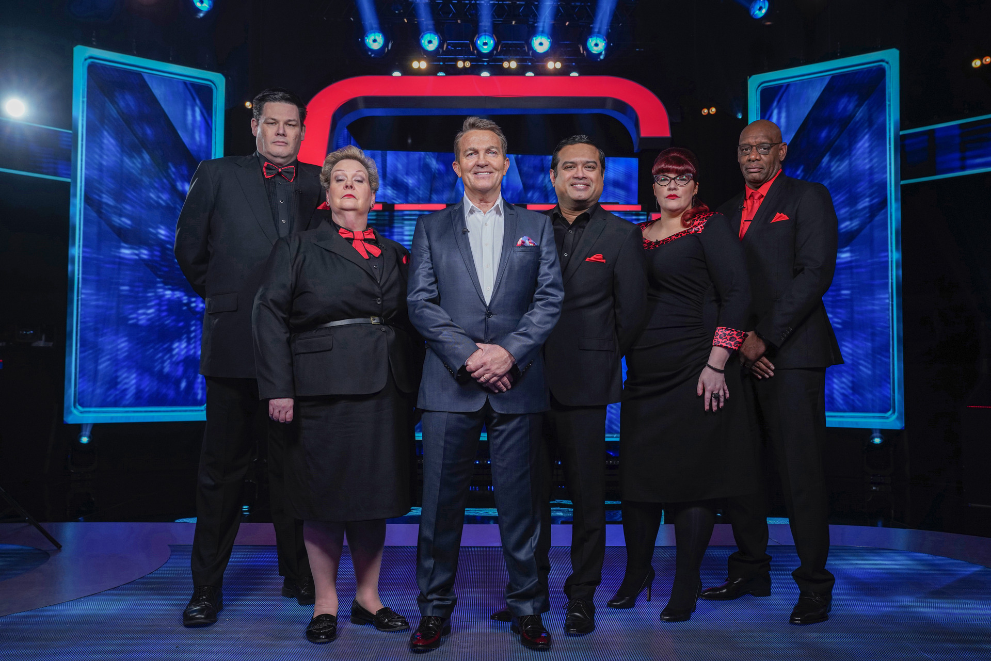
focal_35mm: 32
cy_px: 330
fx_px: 881
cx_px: 496
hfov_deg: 58.7
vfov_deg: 41.1
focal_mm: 32
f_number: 6.3
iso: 1000
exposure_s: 1/50
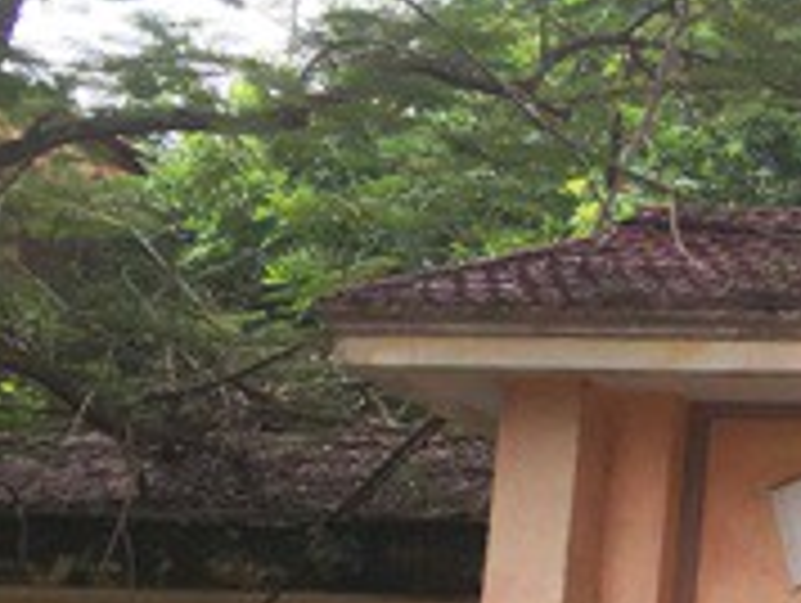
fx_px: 3012
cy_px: 598
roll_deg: -3.0
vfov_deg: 11.3
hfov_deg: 13.7
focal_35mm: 130
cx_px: 1390
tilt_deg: +13.2
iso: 25
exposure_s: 1/587
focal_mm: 4.15
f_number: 2.2
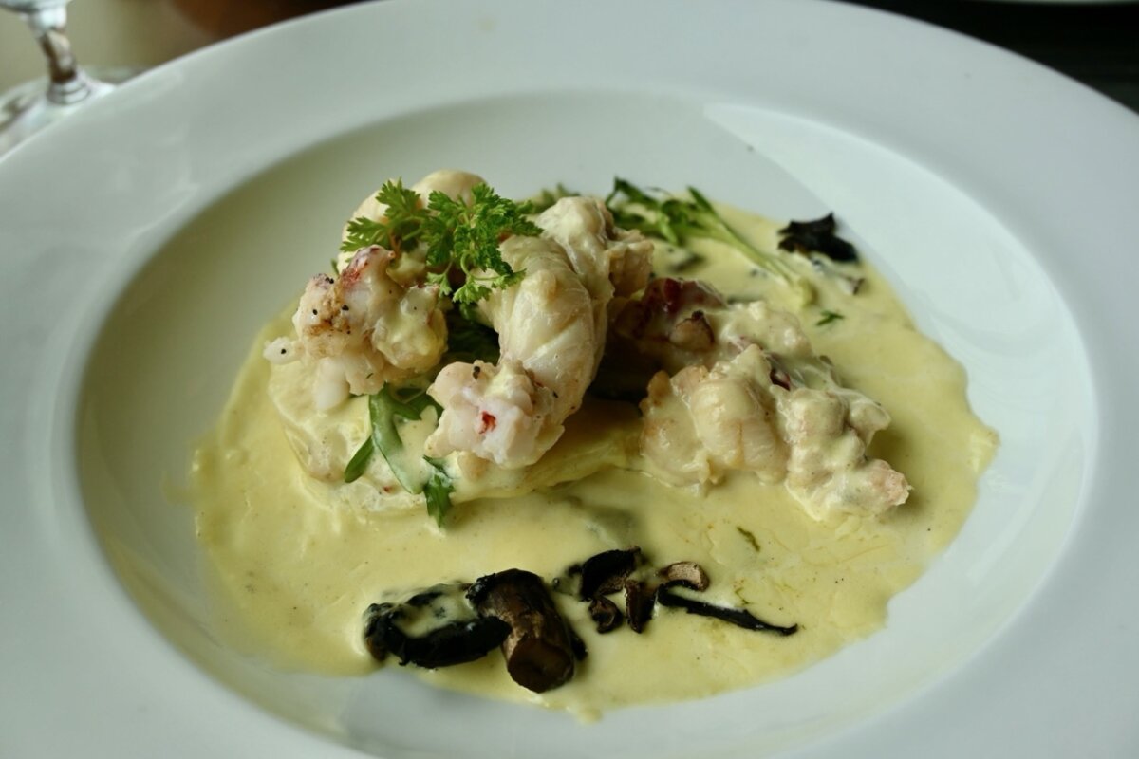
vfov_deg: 35.5
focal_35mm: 38
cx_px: 570
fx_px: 1186
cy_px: 380
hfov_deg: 51.3
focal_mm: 25
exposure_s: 1/250
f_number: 5.6
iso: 160
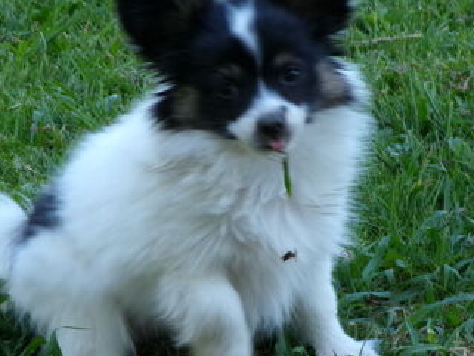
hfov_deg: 3.3
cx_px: 190
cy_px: 168
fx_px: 8342
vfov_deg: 2.4
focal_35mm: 609
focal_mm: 73
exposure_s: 1/80
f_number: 5.7
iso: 200
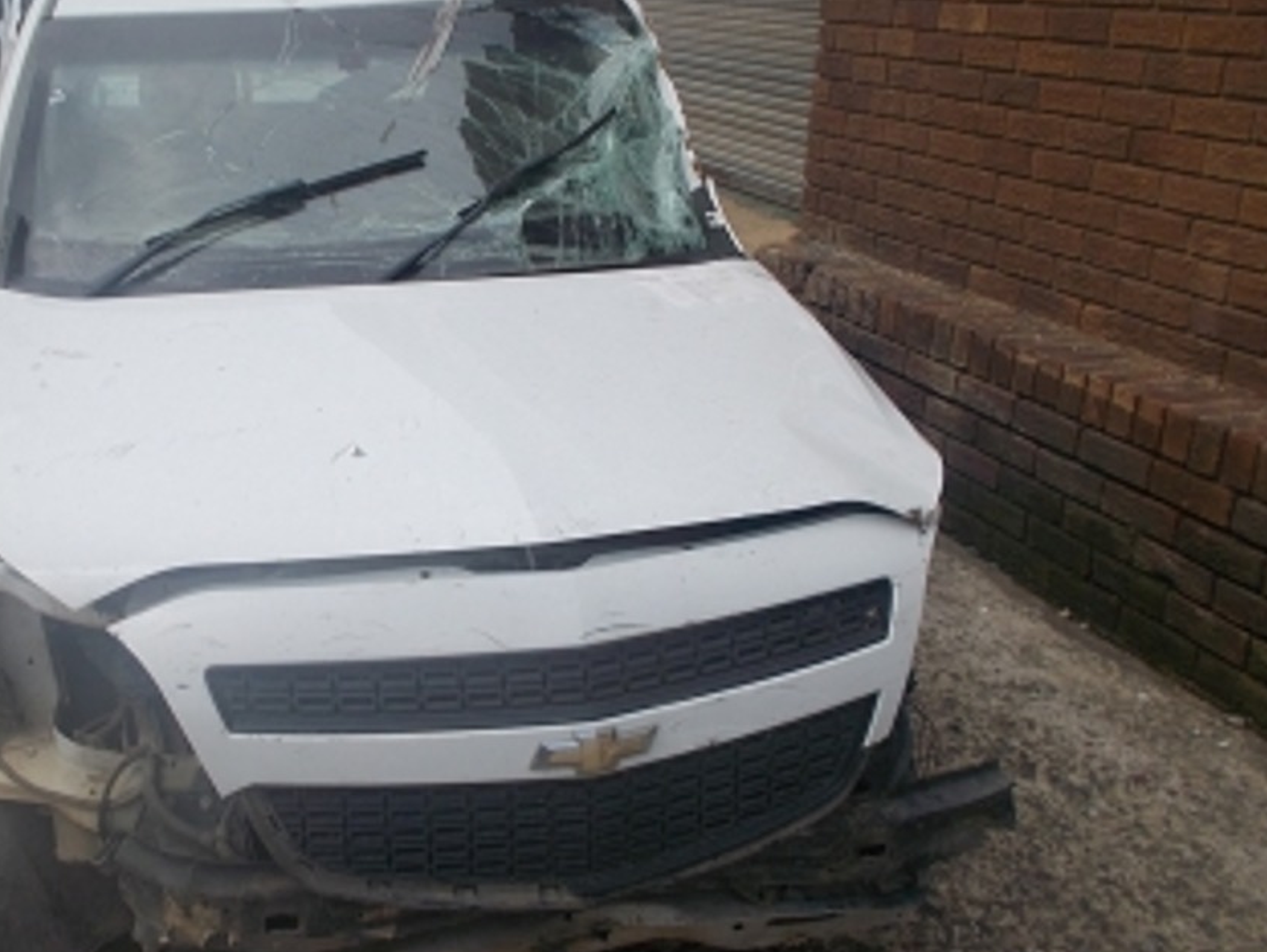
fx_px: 1392
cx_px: 432
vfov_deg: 37.8
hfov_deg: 48.2
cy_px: 491
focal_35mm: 38
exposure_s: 1/100
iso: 80
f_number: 8
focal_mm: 4.6
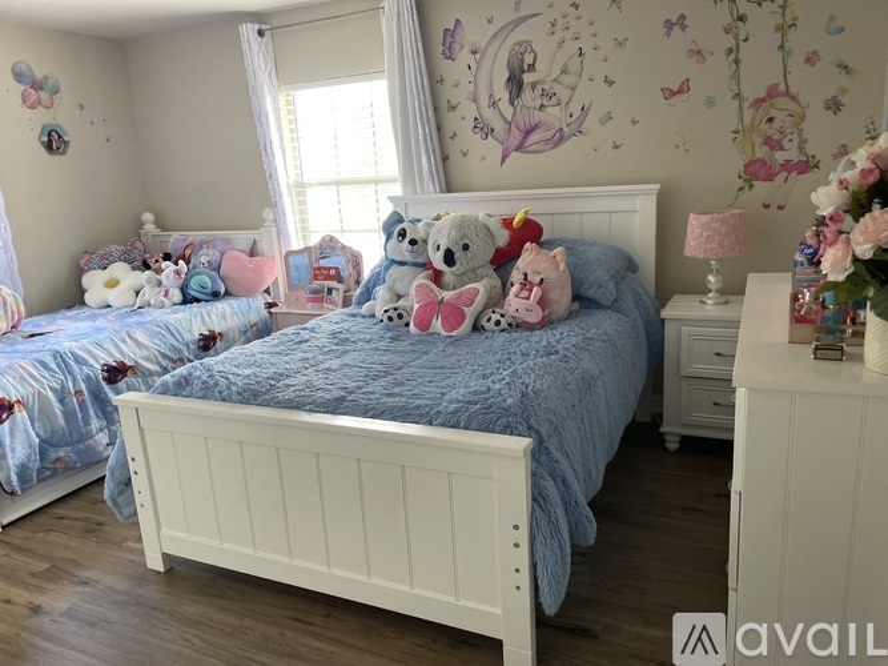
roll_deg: +3.5
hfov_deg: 67.3
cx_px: 444
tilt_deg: -12.9
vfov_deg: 53.0
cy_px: 333
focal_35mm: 26
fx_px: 667
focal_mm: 4.2
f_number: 1.6
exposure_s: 1/60
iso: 160
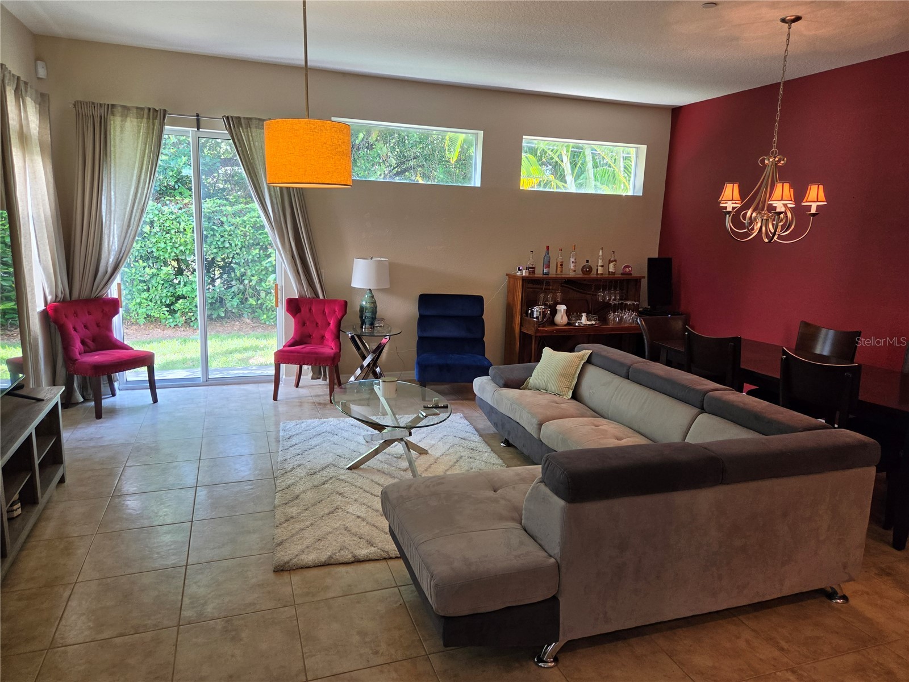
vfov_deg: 58.9
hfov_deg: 73.9
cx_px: 454
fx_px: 604
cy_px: 341
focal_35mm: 23
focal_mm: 5.4
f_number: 1.8
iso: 160
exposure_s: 1/120
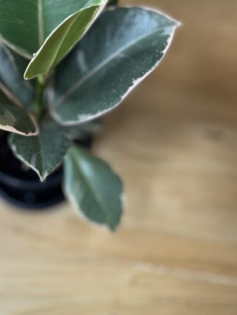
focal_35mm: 49
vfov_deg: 37.0
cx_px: 37
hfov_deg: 28.8
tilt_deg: -60.2
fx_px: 447
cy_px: 46
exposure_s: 1/120
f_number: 1.6
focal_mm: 5.1
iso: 80
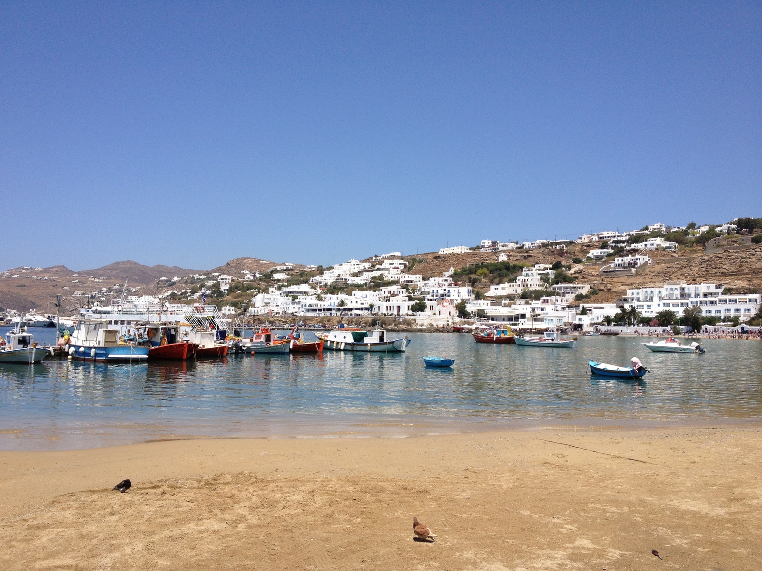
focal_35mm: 35
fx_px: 770
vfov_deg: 40.7
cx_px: 381
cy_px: 286
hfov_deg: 52.6
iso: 50
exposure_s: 1/2404
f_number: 2.4
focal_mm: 4.28
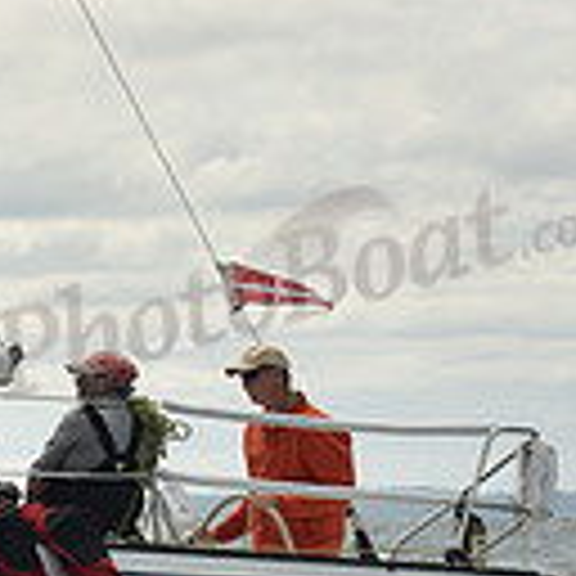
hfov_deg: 4.5
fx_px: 7229
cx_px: -234
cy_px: 578
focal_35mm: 384
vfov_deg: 4.6
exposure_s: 1/800
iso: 250
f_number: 9
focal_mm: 100
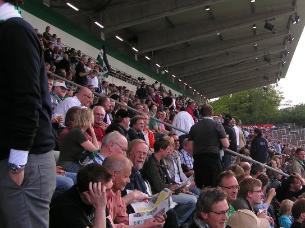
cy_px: 98
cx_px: 216
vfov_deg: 26.1
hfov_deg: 33.9
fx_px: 493
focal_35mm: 56
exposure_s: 1/125
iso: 50
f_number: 4.5
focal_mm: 5.8
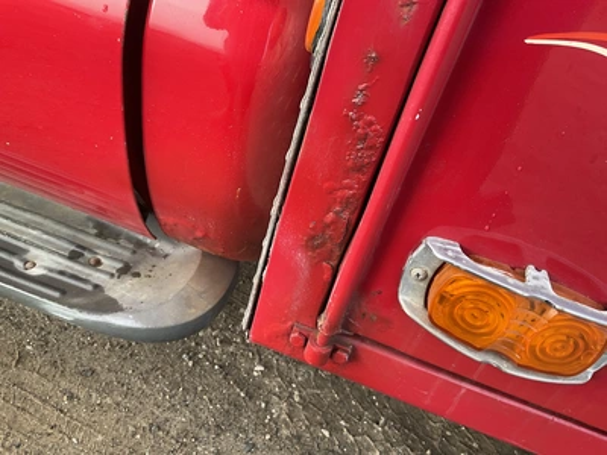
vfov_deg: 48.2
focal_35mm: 29
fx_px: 509
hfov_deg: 61.7
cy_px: 228
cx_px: 304
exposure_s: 1/122
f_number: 1.8
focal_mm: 3
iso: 32
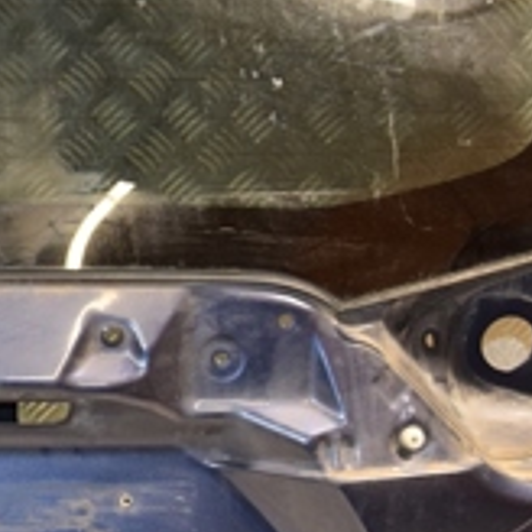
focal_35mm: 125
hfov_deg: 13.4
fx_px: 2168
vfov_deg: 14.0
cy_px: 234
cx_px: -182
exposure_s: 1/100
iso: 800
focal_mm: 25
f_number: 5
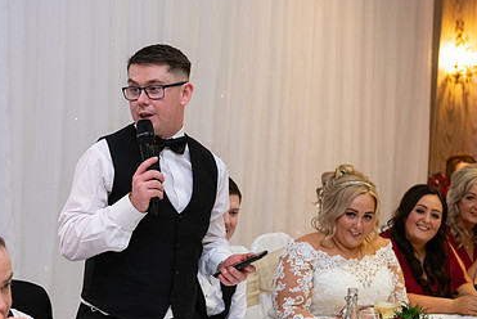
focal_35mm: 75
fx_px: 994
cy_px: 194
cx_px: 152
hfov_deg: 26.8
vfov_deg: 18.2
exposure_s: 1/160
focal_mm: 48
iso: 1250
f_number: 3.5
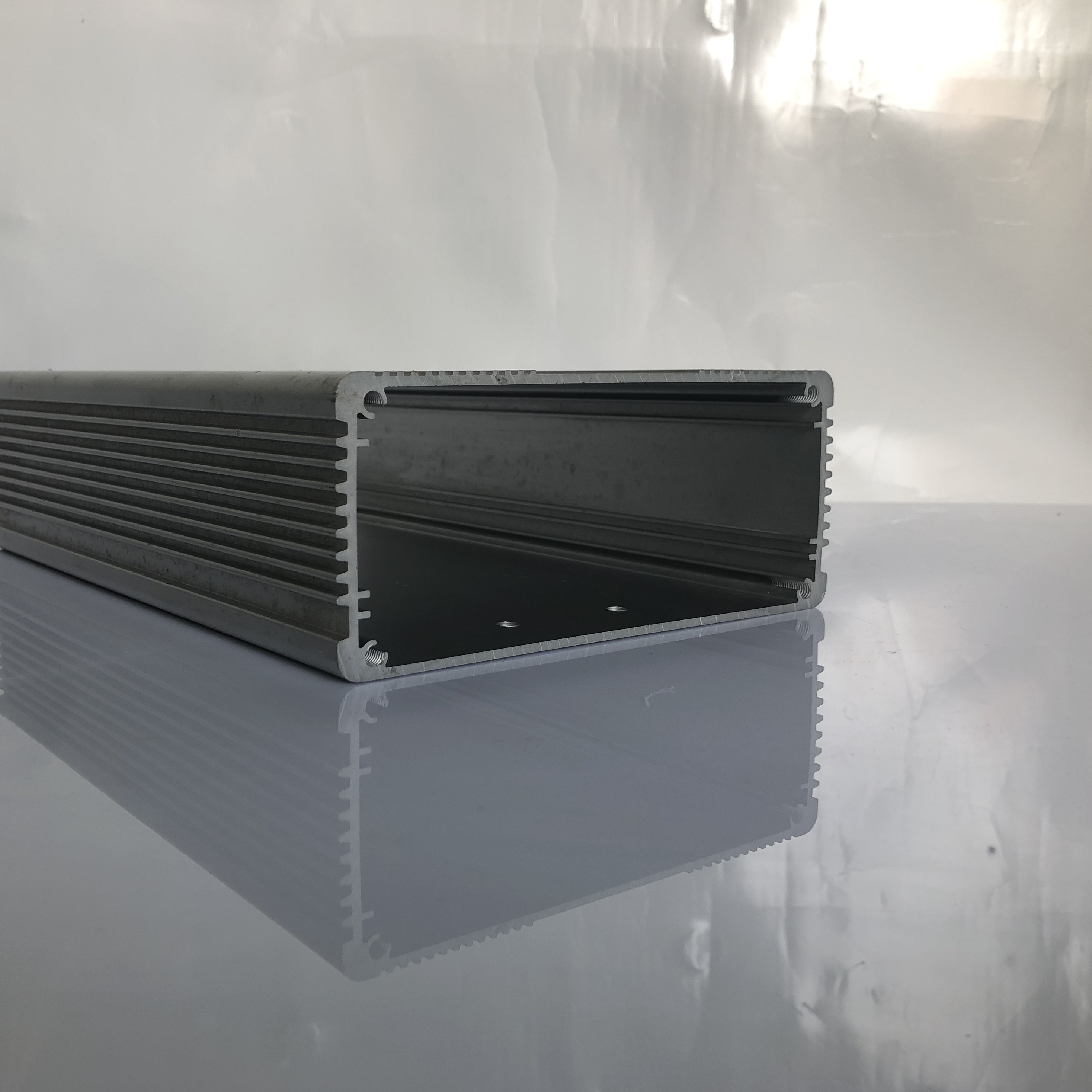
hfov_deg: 48.2
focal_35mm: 34
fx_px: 1213
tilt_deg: -8.2
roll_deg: +0.0
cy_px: 555
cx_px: 448
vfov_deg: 48.4
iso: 25
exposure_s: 1/100
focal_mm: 3.99
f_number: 1.8
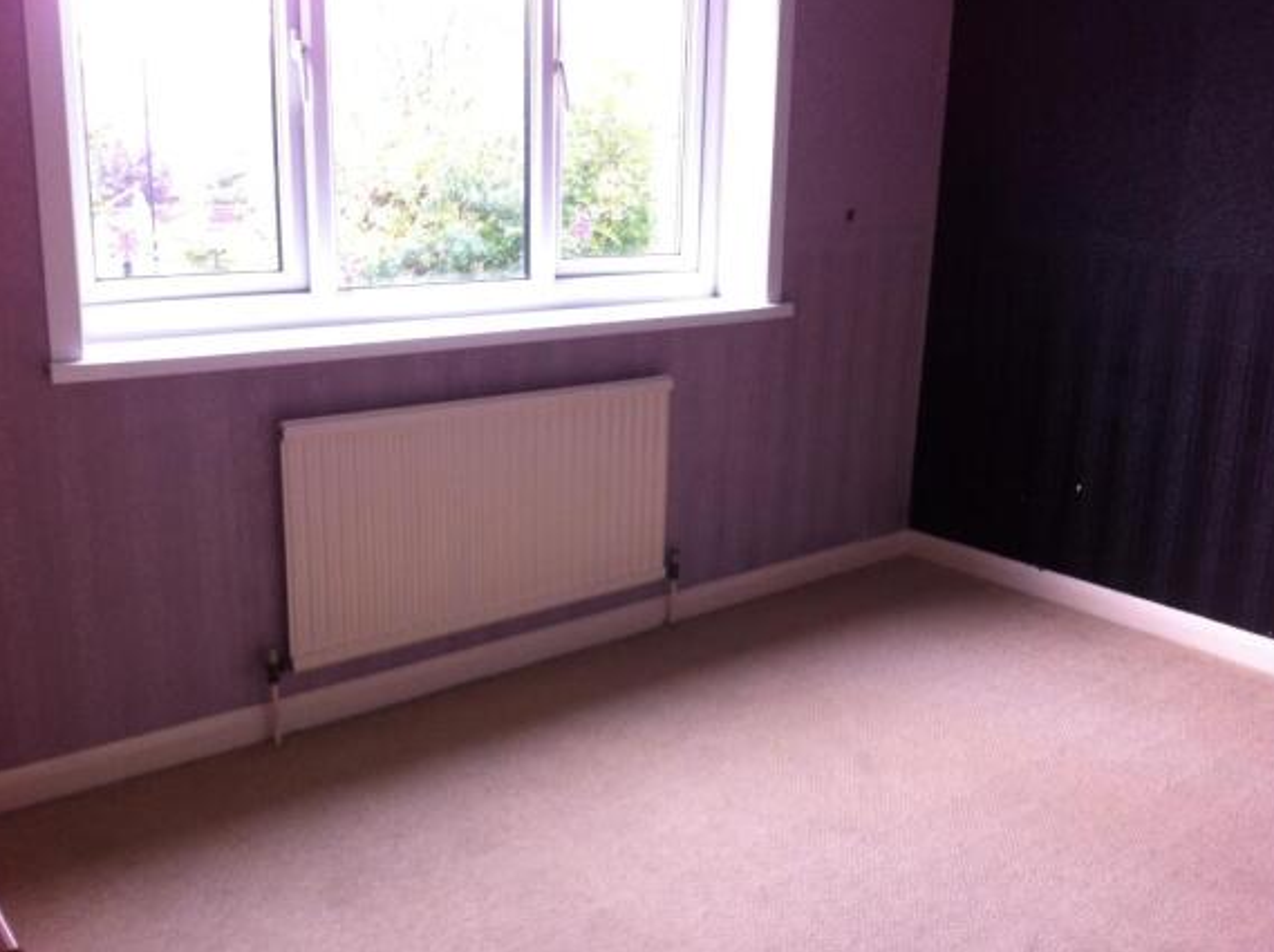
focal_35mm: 36
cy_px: 476
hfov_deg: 51.4
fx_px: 1323
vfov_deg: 39.6
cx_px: 637
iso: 100
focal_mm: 3.85
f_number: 2.8
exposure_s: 1/15
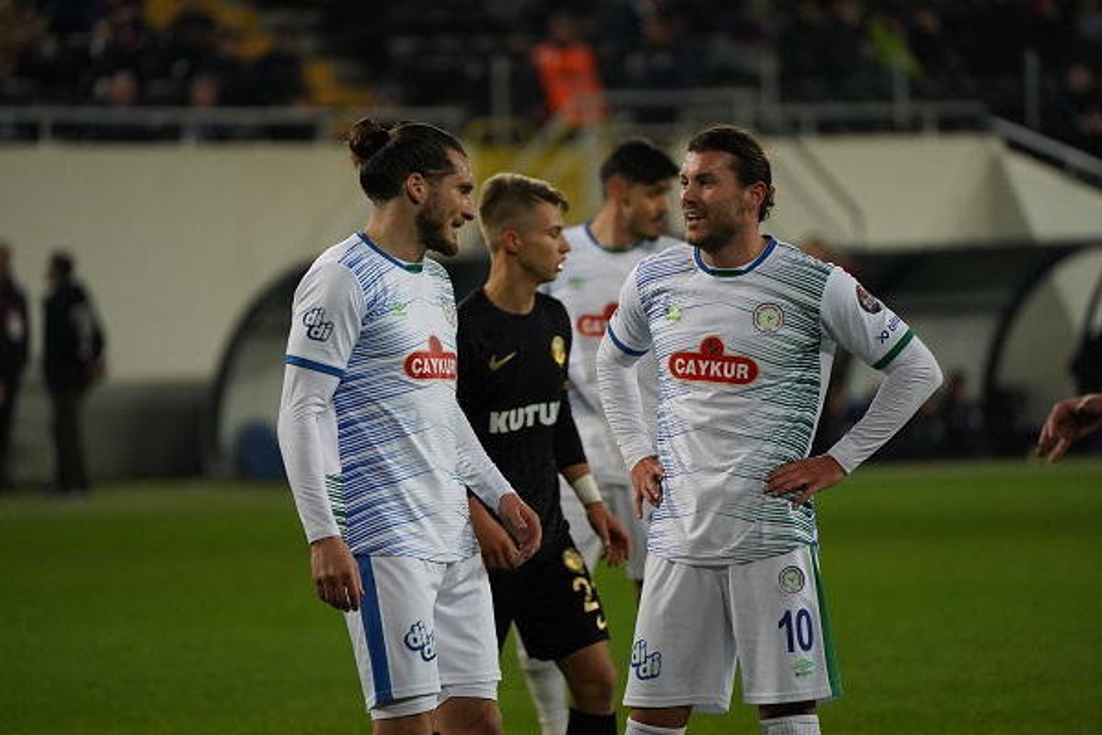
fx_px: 12243
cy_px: 368
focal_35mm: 400
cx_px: 551
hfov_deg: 5.2
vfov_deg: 3.4
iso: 6400
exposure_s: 1/2000
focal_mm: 400
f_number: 5.6
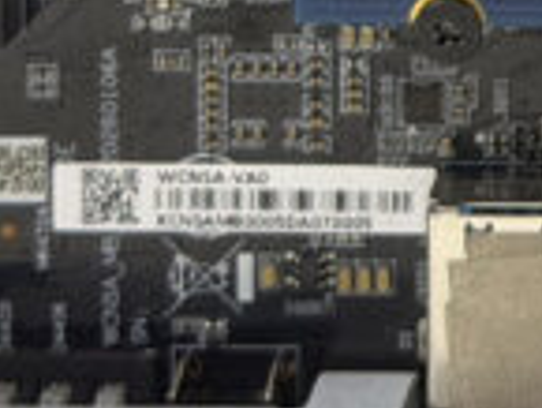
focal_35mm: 265
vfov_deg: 5.5
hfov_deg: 7.3
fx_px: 4153
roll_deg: -0.1
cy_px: -505
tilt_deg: -8.9
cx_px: 923
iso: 64
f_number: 1.78
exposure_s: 1/60
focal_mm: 6.76
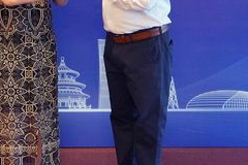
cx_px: 59
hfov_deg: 19.0
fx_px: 737
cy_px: -50
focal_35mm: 107
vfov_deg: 12.4
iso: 4000
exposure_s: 1/160
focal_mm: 35
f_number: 4
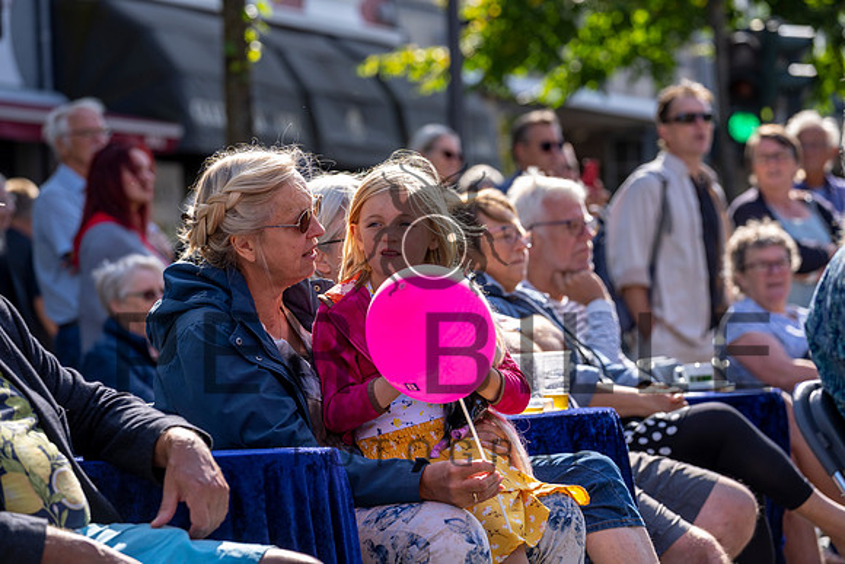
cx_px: 422
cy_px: 282
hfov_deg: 14.0
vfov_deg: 9.3
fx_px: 3451
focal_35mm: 147
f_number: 5
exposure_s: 1/320
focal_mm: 147
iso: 100
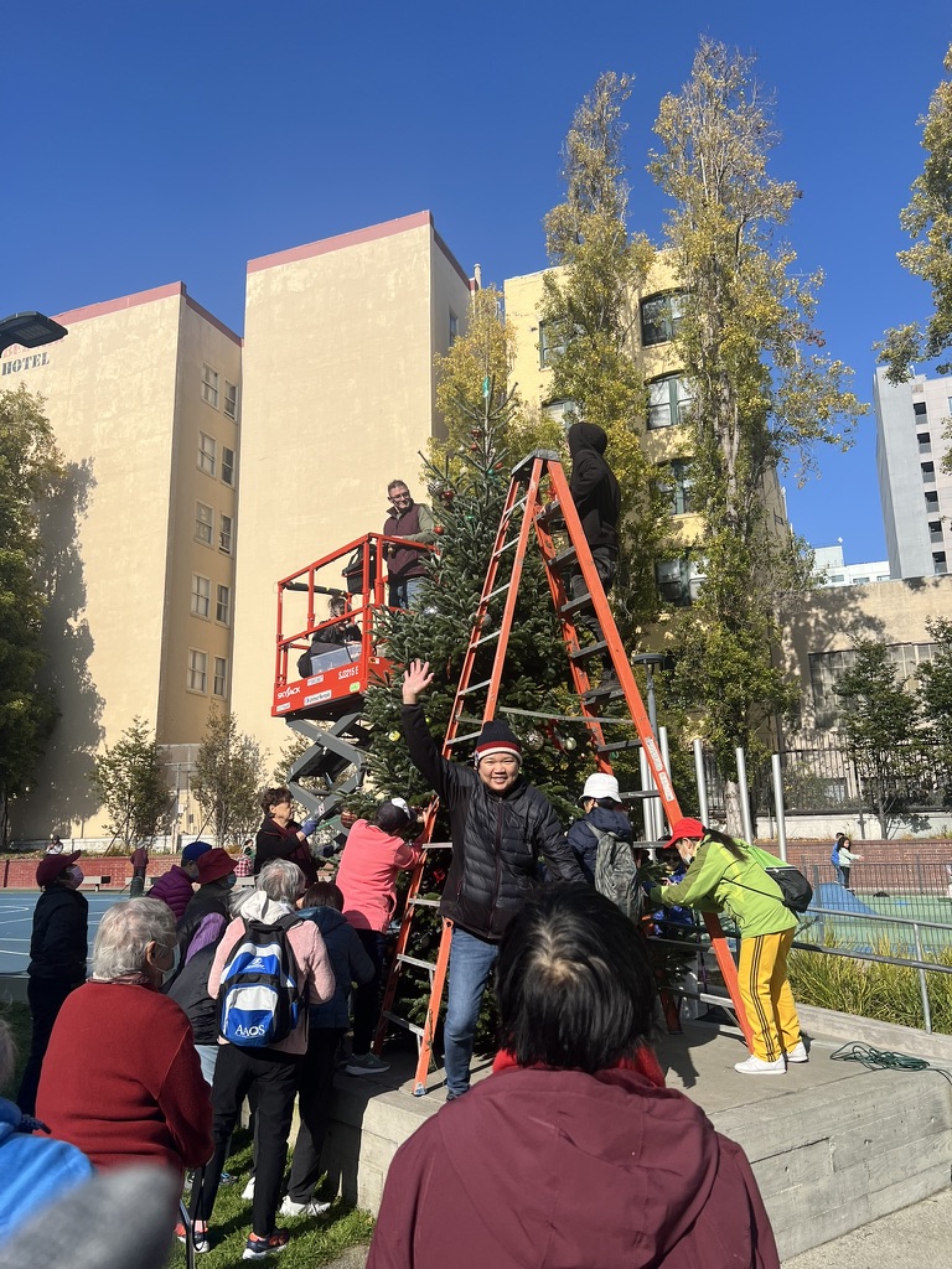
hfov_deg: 53.1
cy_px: 634
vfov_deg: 67.3
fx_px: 953
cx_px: 476
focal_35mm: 26
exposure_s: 1/4444
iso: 50
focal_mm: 5.7
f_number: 1.5
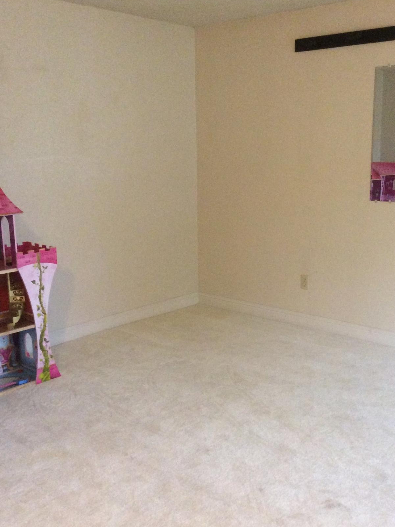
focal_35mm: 40
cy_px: 252
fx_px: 609
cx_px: 241
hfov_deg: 35.8
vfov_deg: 46.8
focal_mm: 3.3
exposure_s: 1/20
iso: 250
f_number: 2.4
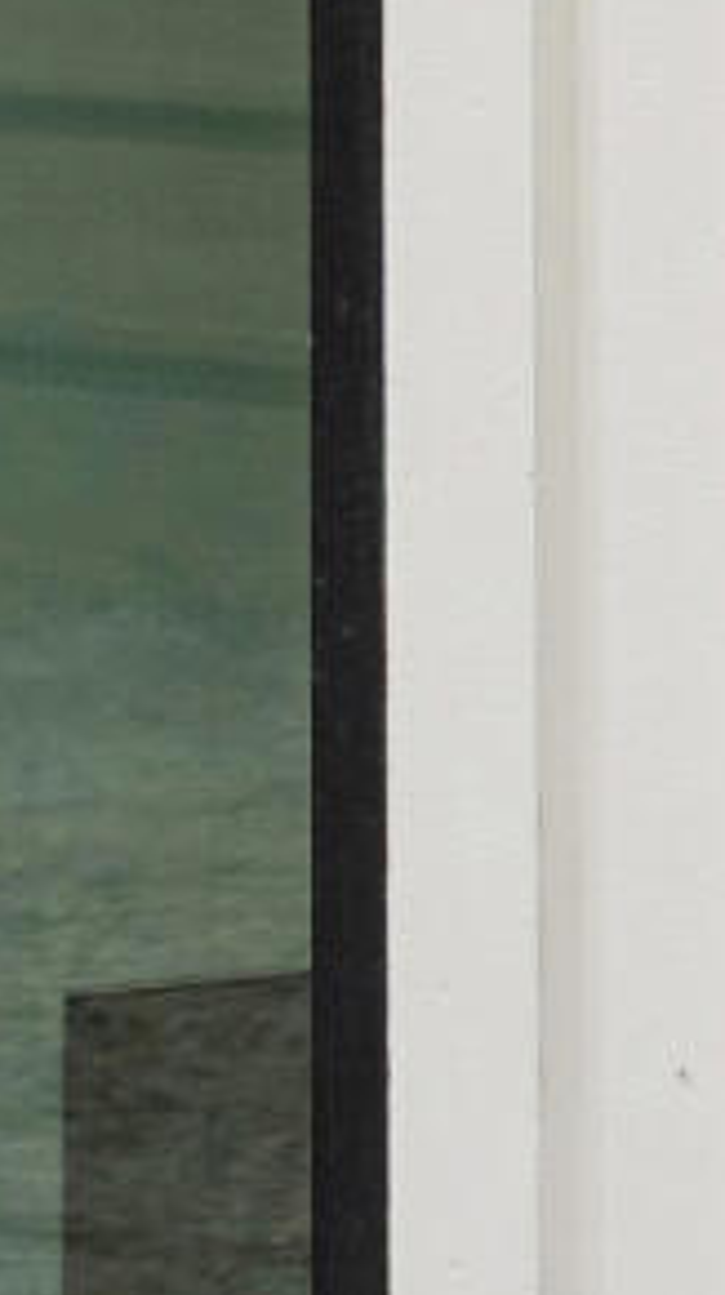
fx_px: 14091
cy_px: -1771
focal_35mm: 411
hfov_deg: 2.9
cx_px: 959
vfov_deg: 5.1
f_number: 5.6
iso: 320
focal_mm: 57
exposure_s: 1/400
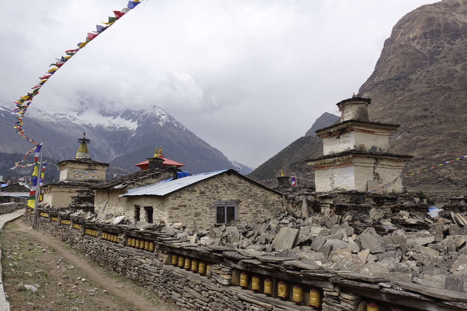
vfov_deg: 53.1
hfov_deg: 73.7
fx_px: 311
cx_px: 234
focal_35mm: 24
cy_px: 156
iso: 125
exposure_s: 1/640
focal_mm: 8.8
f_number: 5.6
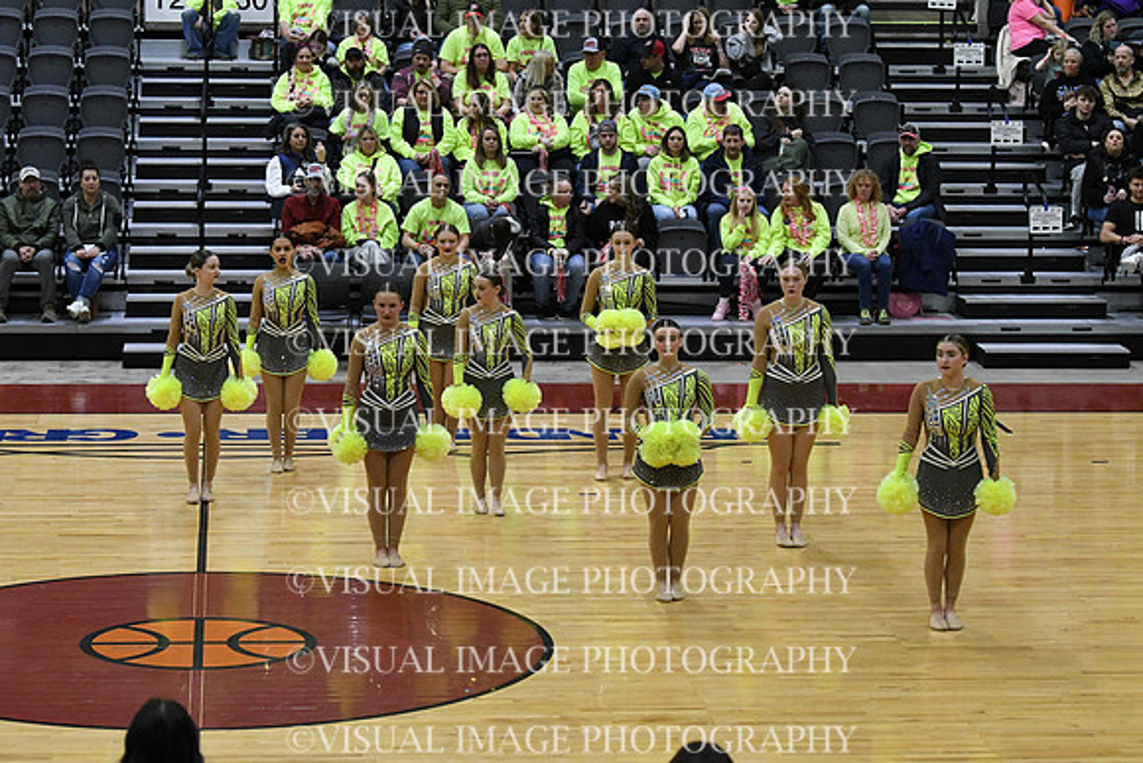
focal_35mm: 105
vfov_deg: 13.0
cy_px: 382
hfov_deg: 19.5
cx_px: 572
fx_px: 3334
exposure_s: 1/500
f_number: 4
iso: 4000
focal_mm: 70
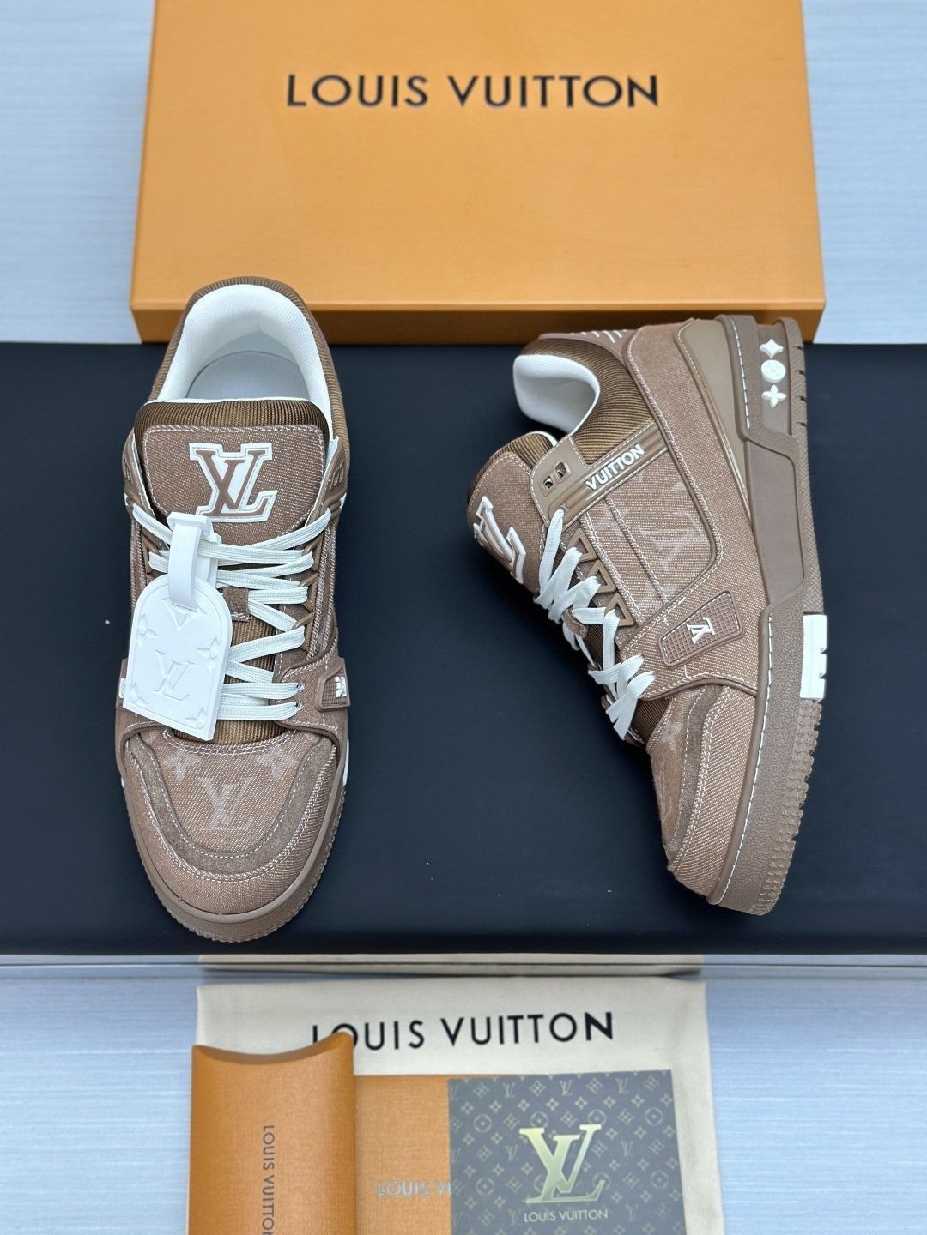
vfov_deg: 39.7
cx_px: 464
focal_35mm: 48
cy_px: 618
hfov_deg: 30.3
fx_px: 1714
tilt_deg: -66.3
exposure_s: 1/100
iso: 125
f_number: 1.78
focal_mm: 6.86
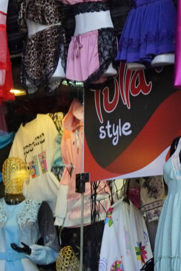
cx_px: 282
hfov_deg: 6.7
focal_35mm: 200
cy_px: 183
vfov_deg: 10.2
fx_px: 1511
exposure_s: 1/160
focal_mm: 27
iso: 250
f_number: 4.5
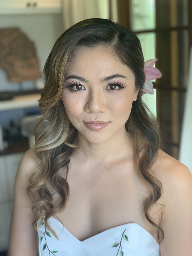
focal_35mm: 52
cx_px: 96
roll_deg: +2.5
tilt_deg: -11.6
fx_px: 385
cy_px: 128
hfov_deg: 28.0
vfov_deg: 36.8
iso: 100
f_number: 2.4
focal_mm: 6
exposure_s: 1/120
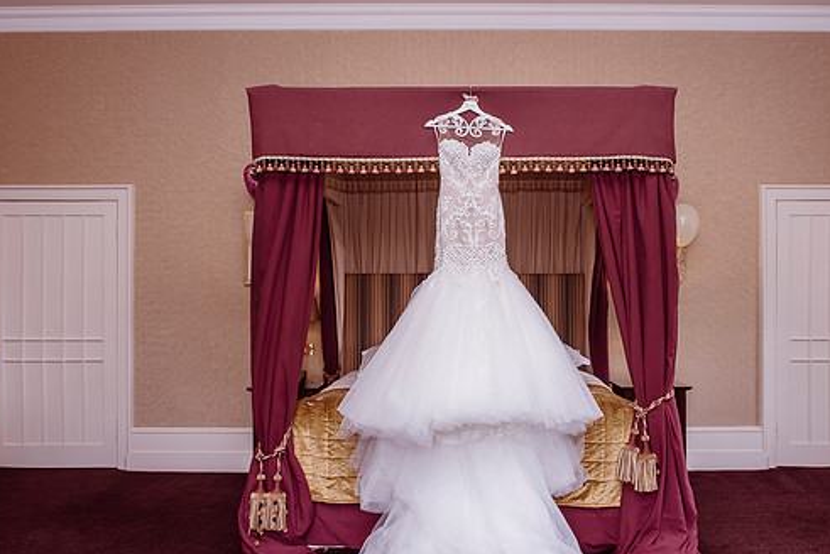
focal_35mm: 33
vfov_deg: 40.0
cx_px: 465
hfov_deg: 57.0
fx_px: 761
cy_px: 297
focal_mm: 24
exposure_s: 1/60
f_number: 5.6
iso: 320
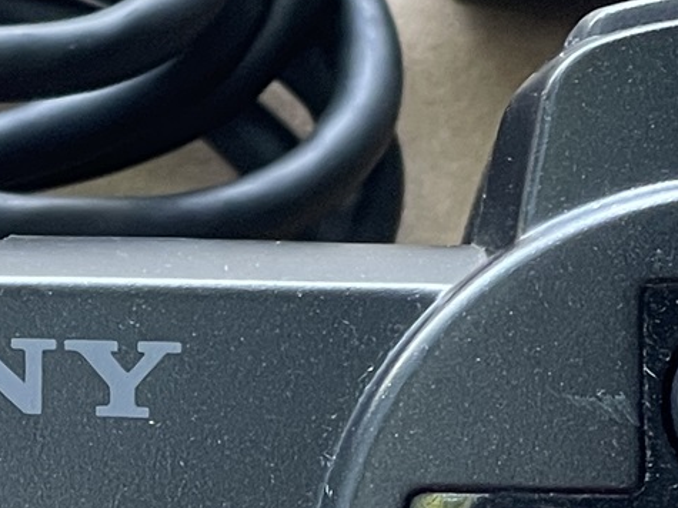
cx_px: -497
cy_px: 583
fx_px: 6912
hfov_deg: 5.5
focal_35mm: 353
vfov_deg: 4.2
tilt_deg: -65.1
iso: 80
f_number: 2.2
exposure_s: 1/99
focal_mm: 7.5
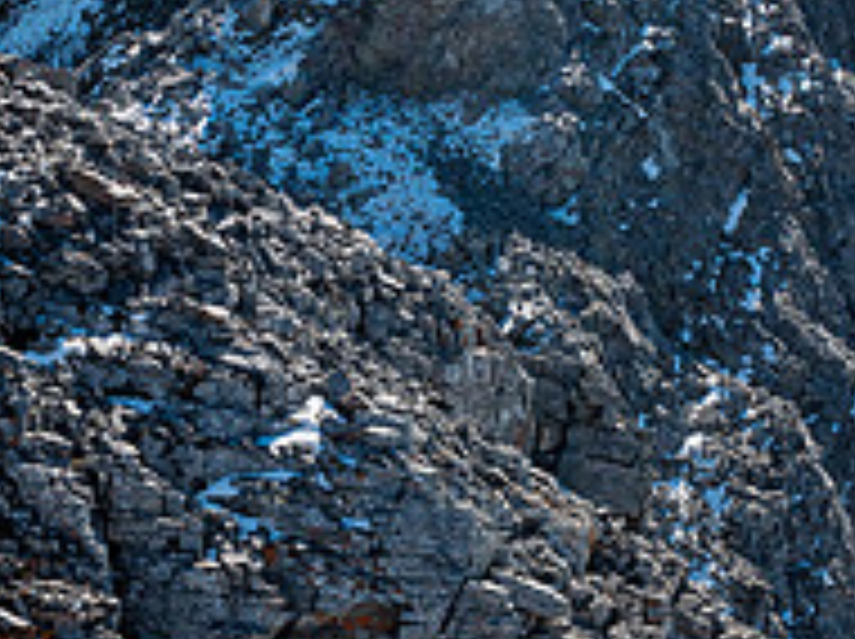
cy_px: 450
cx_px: 544
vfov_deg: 19.3
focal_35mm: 76
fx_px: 1875
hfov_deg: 25.6
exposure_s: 1/250
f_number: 8
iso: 200
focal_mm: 16
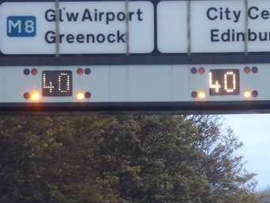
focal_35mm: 212
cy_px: 205
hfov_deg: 9.3
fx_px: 1655
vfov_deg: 7.0
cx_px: 227
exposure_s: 1/20
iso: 400
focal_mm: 15
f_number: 4.8
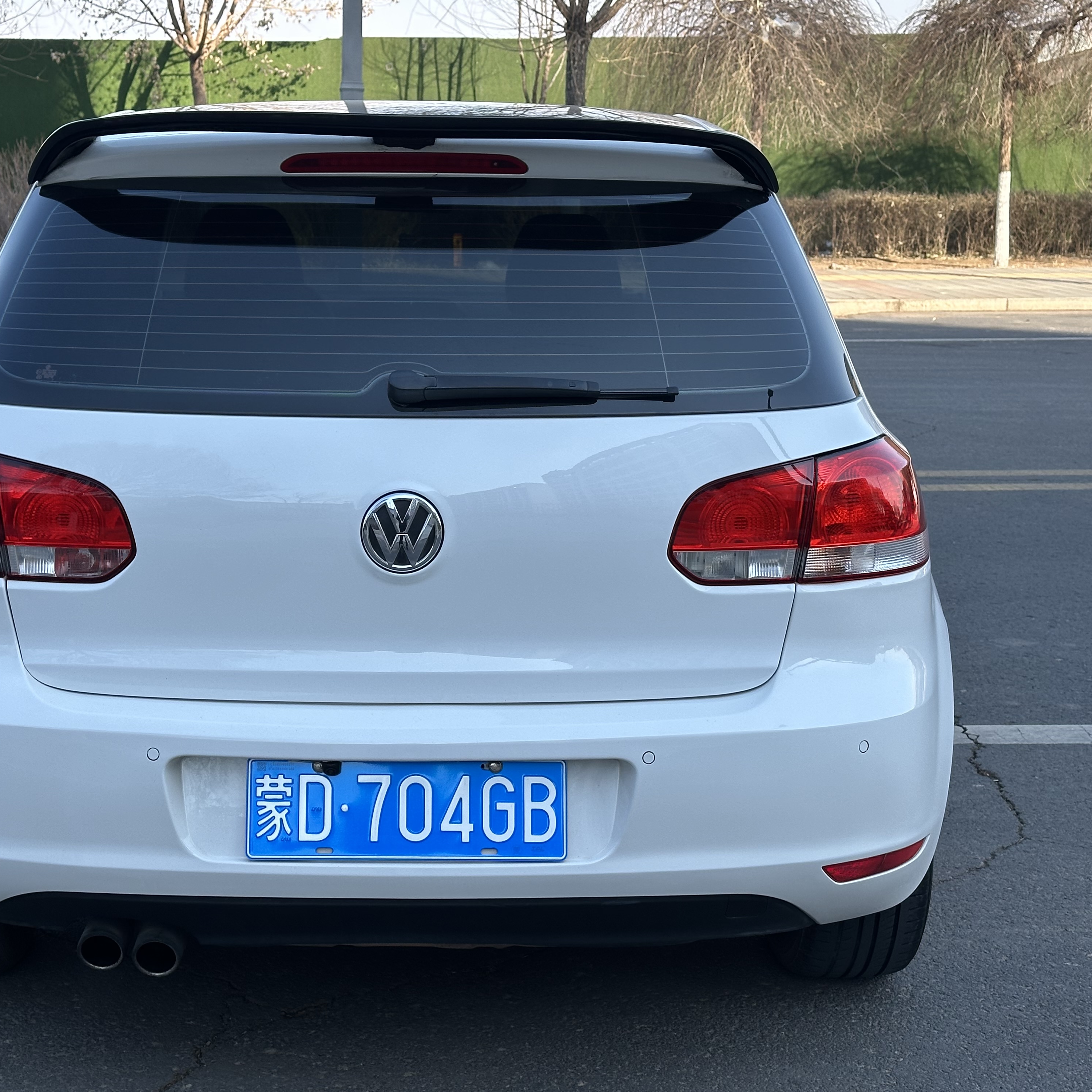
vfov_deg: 30.0
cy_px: 544
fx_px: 2034
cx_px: 420
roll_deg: -0.6
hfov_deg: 29.9
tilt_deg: -10.8
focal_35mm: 57
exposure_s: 1/1227
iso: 64
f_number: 1.78
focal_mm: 6.86
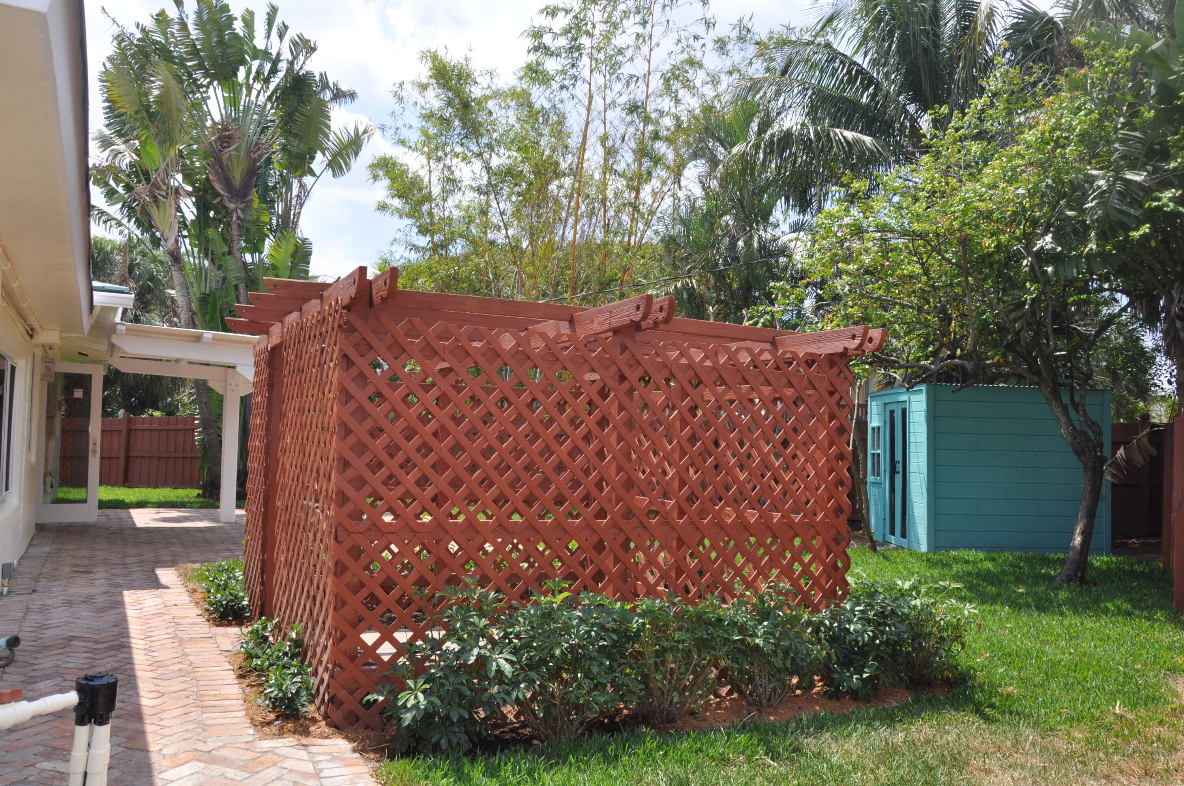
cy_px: 393
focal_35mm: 27
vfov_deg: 47.8
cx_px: 592
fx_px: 887
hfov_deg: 67.4
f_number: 10
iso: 200
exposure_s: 1/200
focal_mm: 18
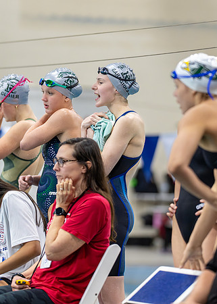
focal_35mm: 271
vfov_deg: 7.4
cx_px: 88
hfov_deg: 5.3
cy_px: 111
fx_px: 2337
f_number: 1.8
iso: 1600
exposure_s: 1/1000
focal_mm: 135
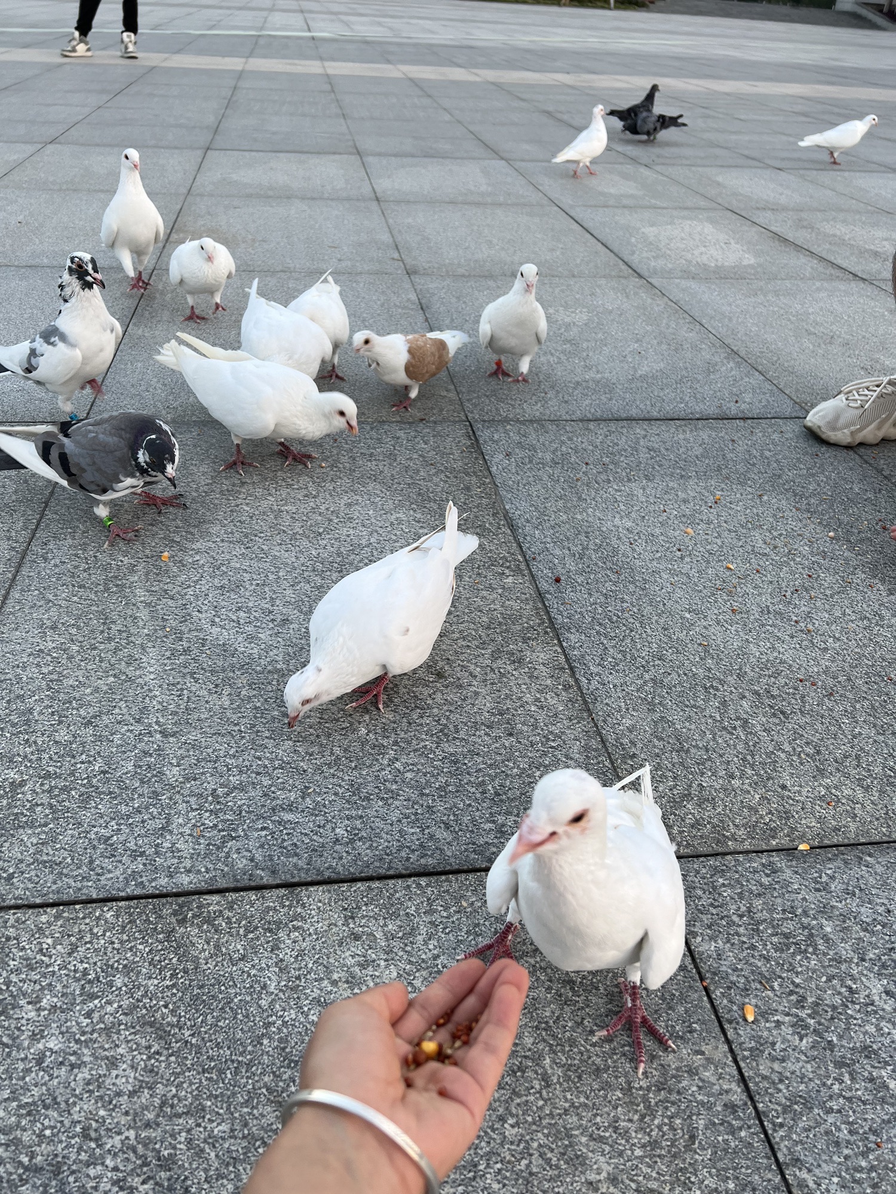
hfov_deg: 53.1
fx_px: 897
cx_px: 448
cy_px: 597
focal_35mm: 26
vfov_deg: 67.3
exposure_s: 1/224
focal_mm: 5.7
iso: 40
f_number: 1.5
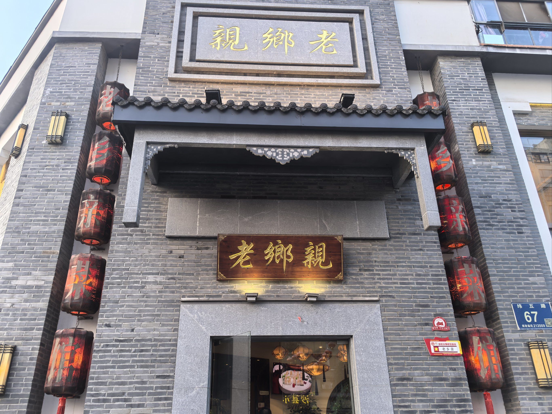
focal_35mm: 27
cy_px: 207
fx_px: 431
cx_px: 276
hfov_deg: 65.3
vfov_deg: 51.4
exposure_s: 1/100
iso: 64
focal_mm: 5.75
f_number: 2
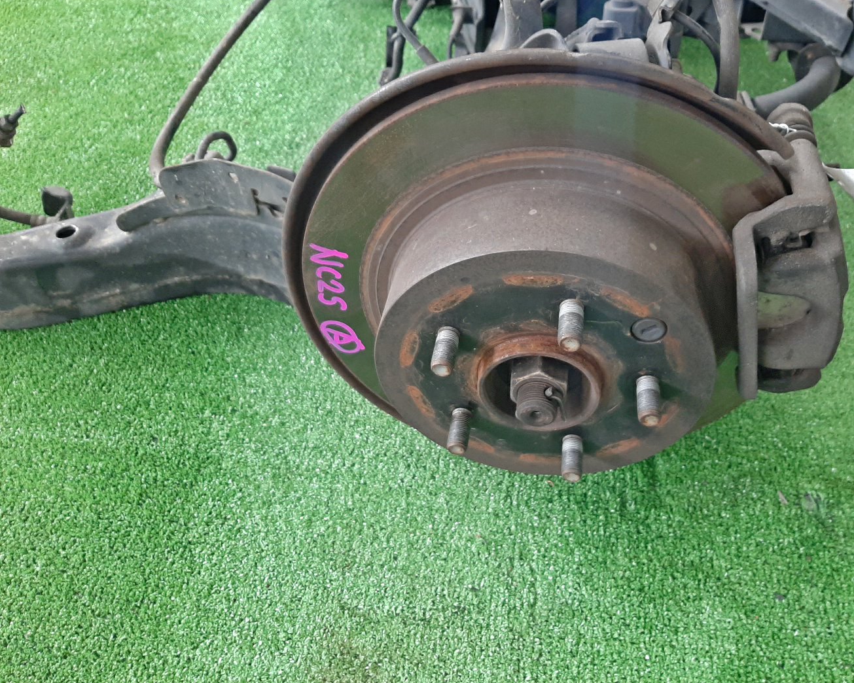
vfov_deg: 51.5
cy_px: 331
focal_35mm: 28
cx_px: 471
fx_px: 708
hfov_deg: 62.1
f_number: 1.7
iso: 177
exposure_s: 1/33
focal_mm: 3.93
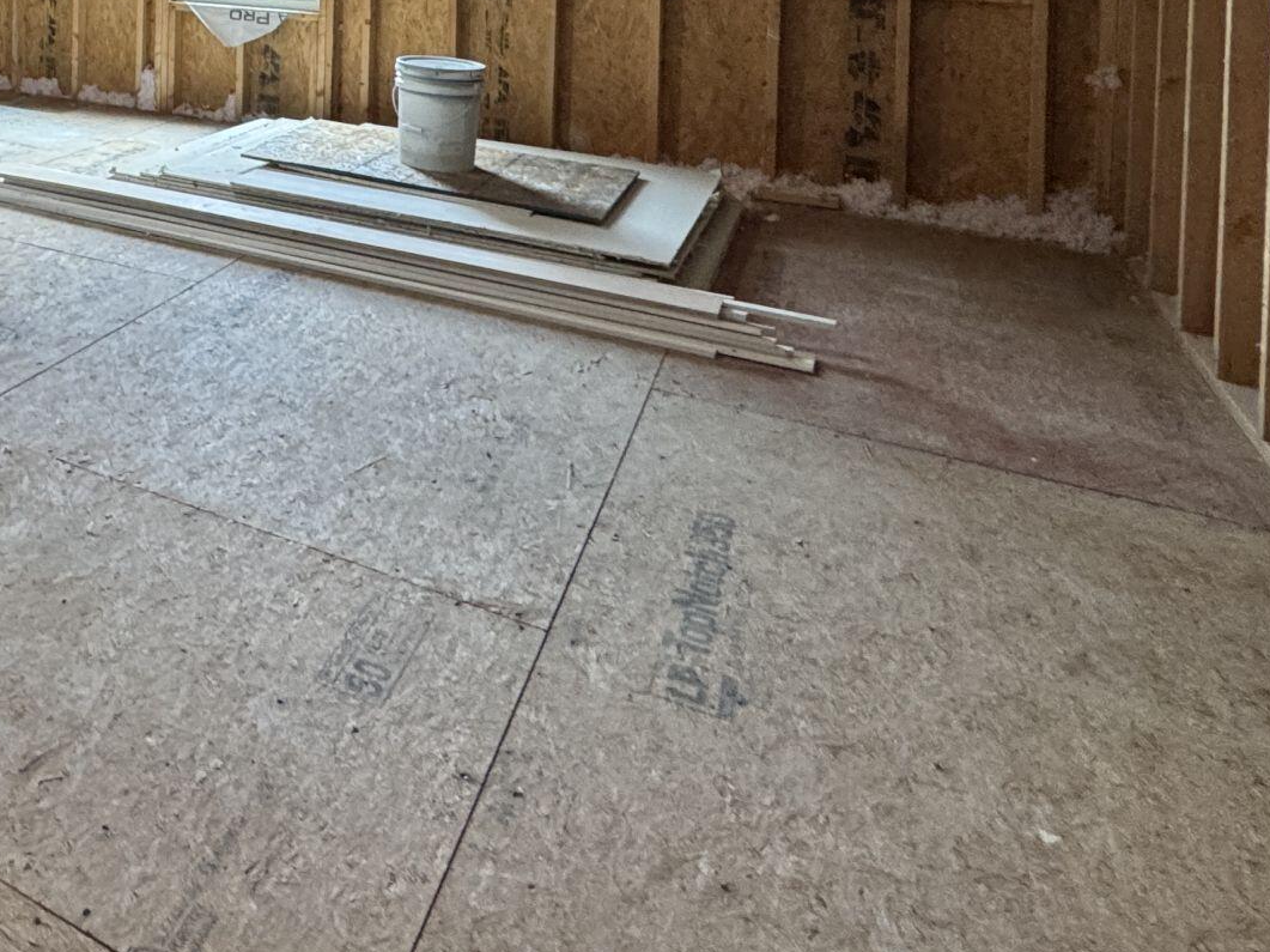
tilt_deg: -0.3
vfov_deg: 36.4
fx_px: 1210
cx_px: -17
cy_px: -95
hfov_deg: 46.0
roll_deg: -1.7
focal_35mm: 33
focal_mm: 2.22
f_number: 2.2
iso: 400
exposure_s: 1/60
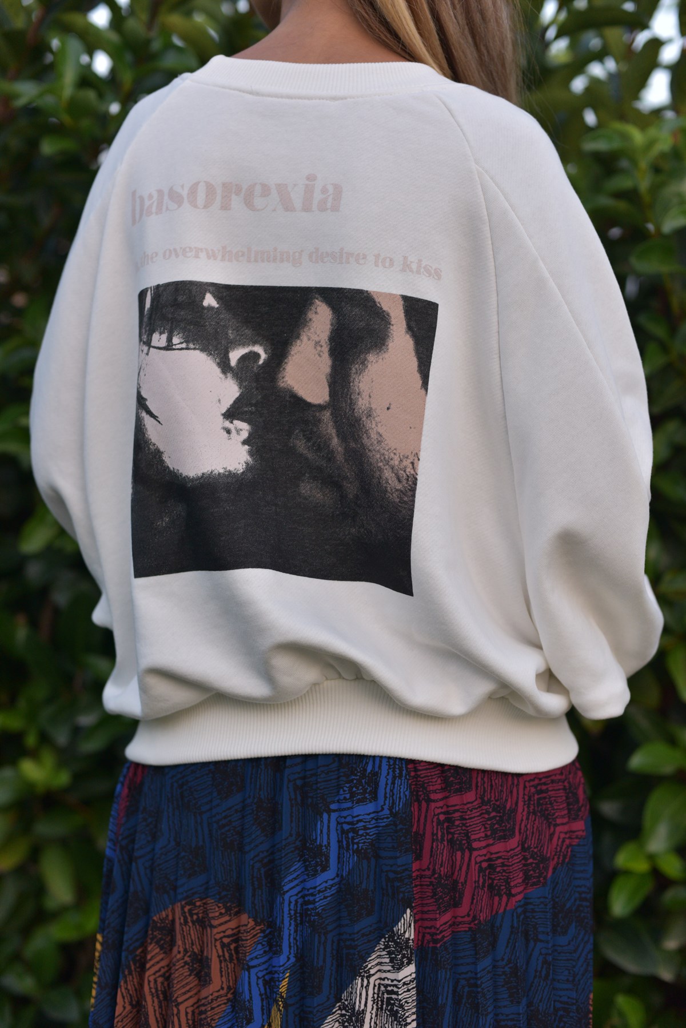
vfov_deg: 39.6
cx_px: 343
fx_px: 1428
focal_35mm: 50
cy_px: 514
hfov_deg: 27.0
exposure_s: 1/320
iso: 800
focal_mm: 50
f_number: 3.2
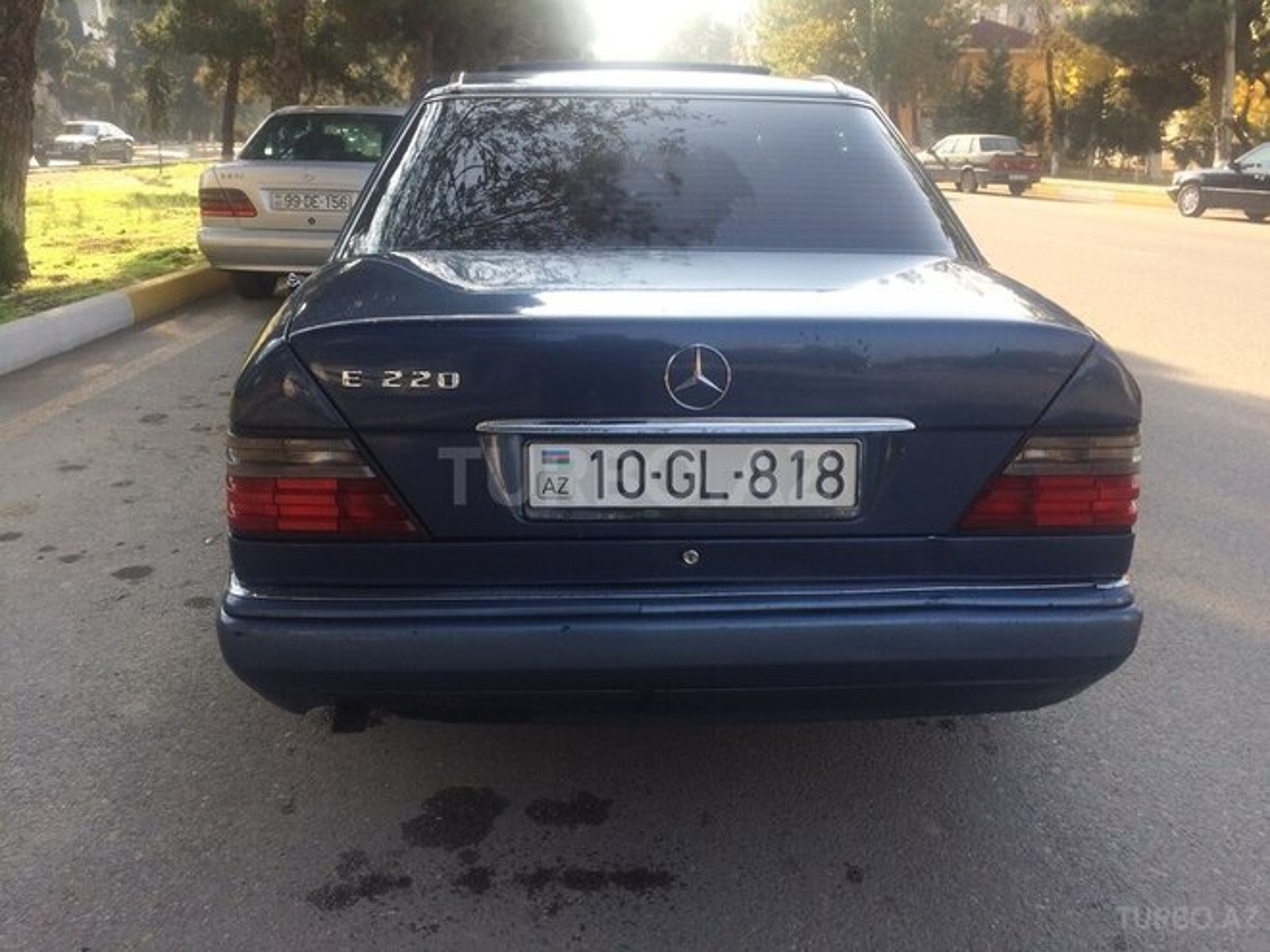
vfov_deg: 48.2
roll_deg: -0.6
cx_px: 635
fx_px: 1064
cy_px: 476
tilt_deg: -19.2
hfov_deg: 61.7
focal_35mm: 29
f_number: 2.2
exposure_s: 1/414
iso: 32
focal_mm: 4.15
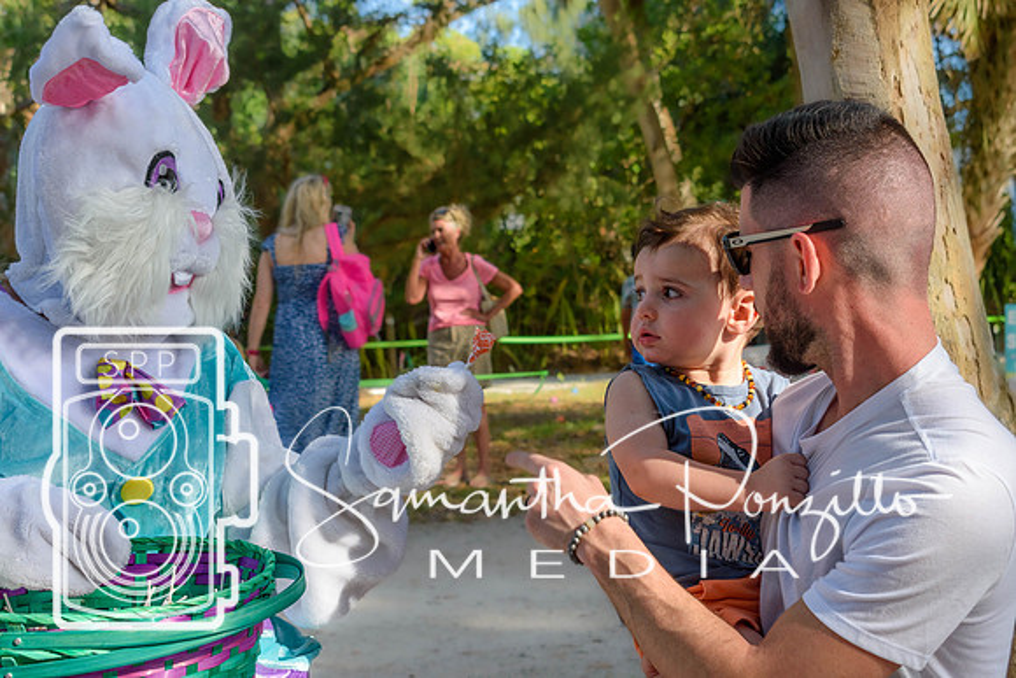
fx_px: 1948
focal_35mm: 69
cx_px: 508
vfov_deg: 19.7
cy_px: 339
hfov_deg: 29.2
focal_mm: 46
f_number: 8
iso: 320
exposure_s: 1/250
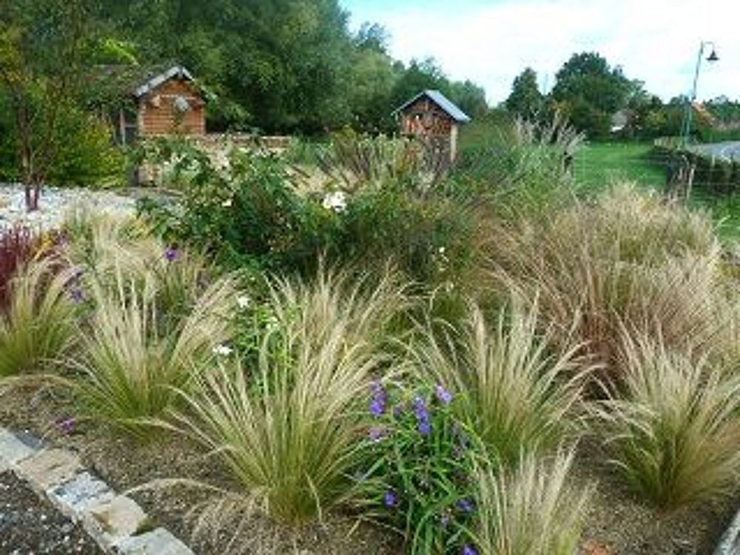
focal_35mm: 25
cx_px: 370
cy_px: 278
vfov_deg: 54.9
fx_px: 534
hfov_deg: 69.4
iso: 80
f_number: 4
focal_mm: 4.1
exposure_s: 1/250
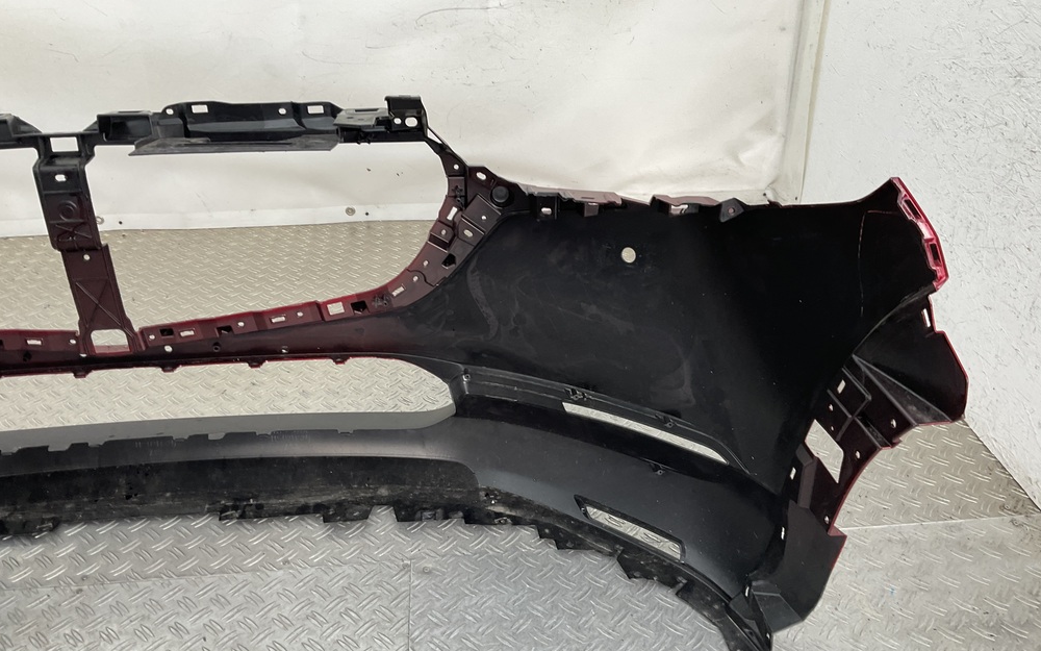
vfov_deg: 40.5
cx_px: 524
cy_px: 369
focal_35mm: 31
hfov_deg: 61.2
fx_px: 879
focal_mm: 3
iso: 32
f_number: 1.8
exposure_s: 1/120
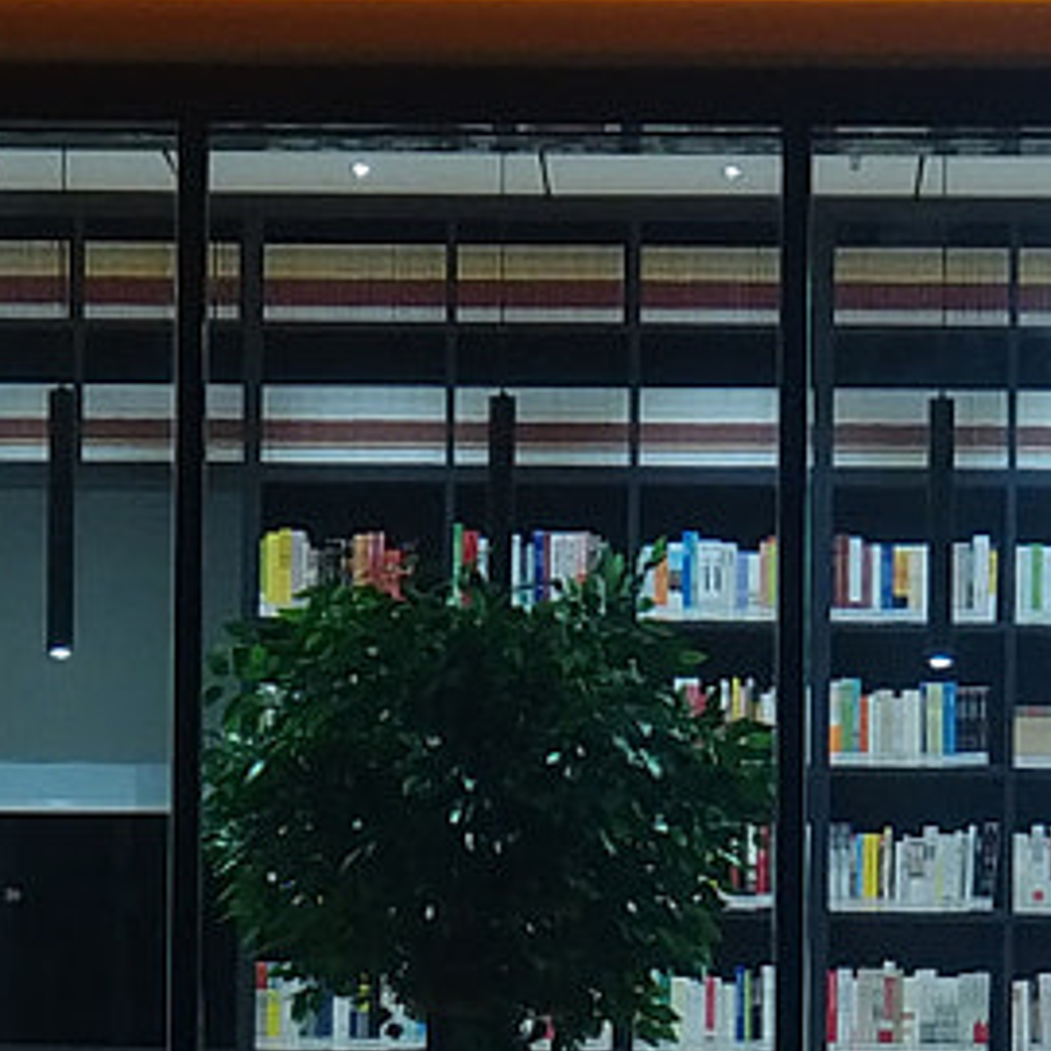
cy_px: 1522
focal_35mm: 271
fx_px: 9309
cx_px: 508
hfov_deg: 6.5
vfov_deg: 6.4
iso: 100
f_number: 2.6
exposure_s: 1/2
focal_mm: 6.06
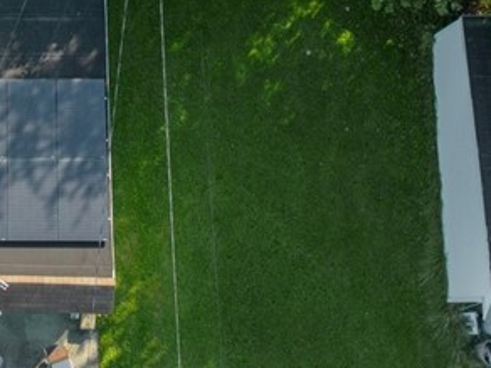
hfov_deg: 22.0
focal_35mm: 84
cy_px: 111
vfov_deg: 17.5
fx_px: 1191
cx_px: -57
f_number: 2.8
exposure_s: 1/400
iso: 140
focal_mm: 12.29
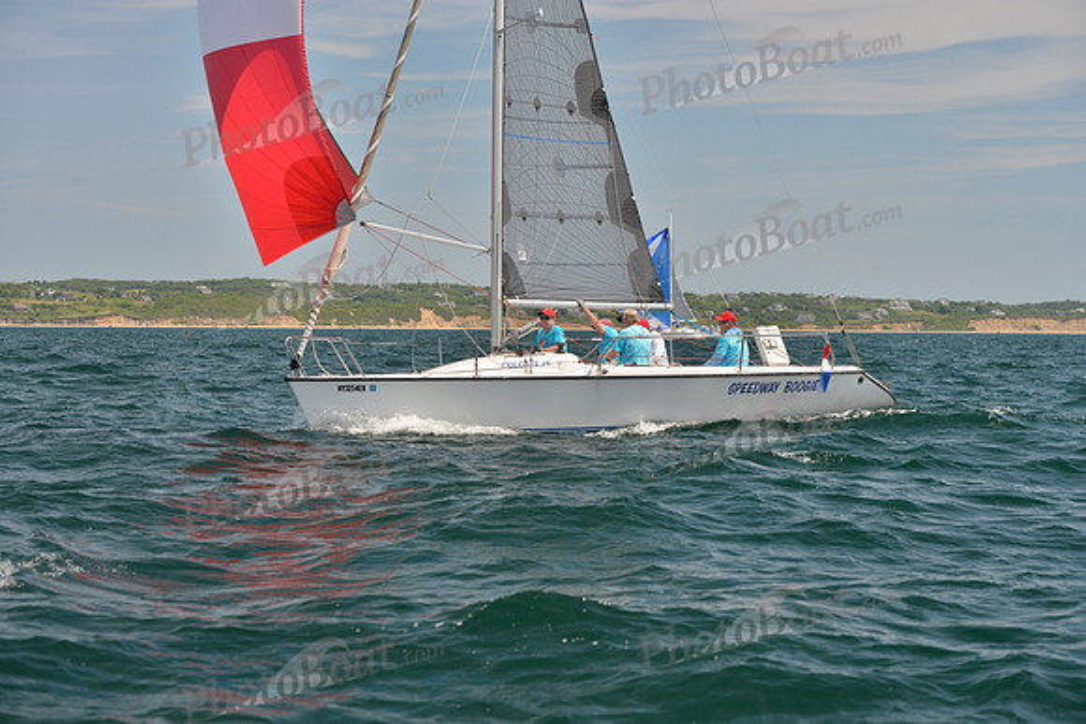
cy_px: 362
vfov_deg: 16.1
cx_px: 543
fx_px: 2565
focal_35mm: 85
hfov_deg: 23.9
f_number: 6.3
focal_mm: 85
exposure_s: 1/800
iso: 400
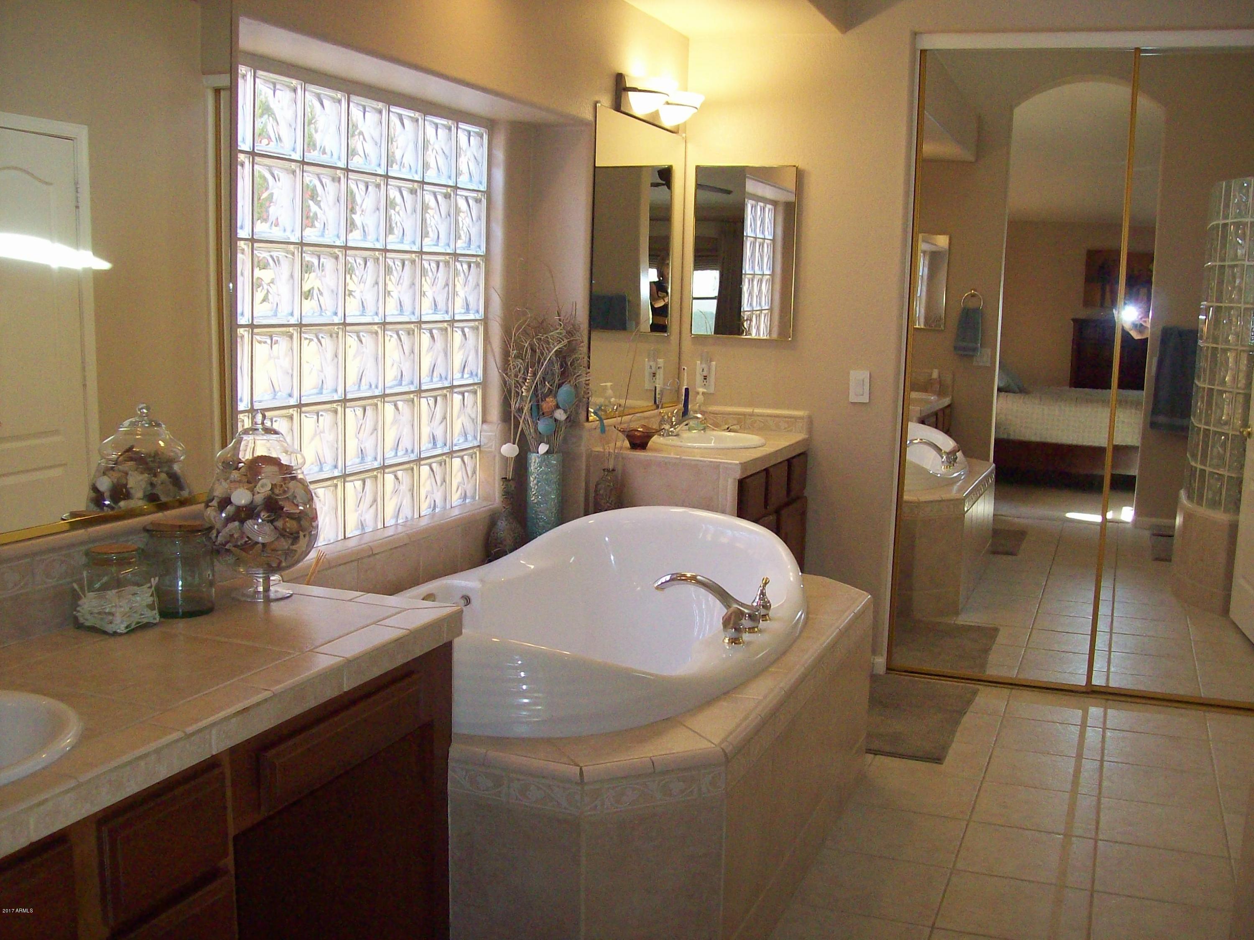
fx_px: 1304
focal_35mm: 36
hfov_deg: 51.4
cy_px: 470
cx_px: 627
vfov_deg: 39.7
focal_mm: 6
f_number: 2.7
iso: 200
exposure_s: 1/64
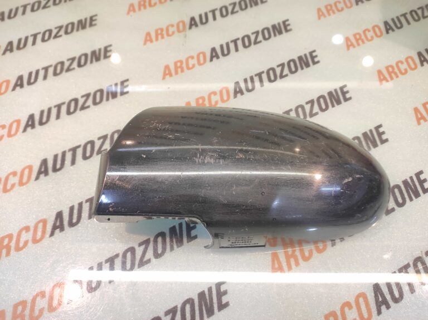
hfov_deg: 91.1
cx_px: 214
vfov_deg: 74.7
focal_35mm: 17
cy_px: 160
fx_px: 210
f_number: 1.79
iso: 230
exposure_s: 1/33
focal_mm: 4.74
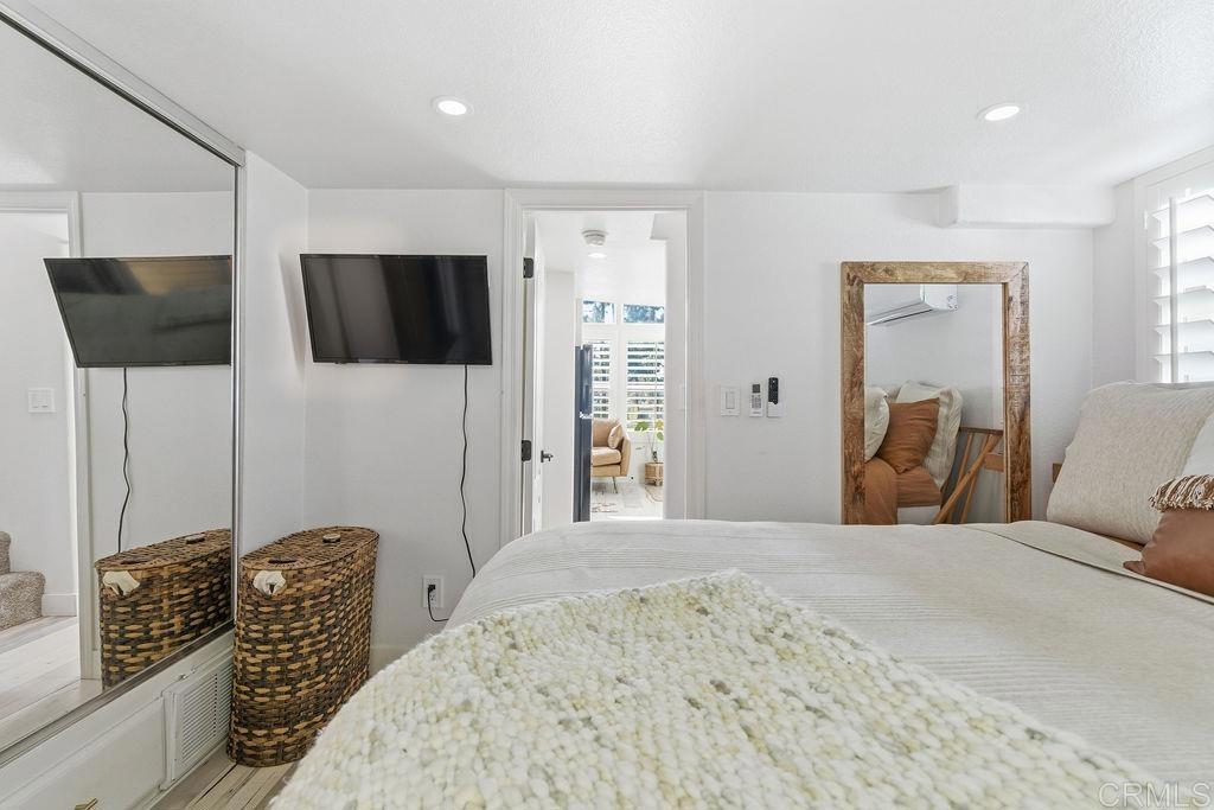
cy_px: 405
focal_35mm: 16
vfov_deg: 73.8
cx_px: 607
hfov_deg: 96.7
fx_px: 540
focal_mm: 16
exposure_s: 1/100
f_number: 8
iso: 250
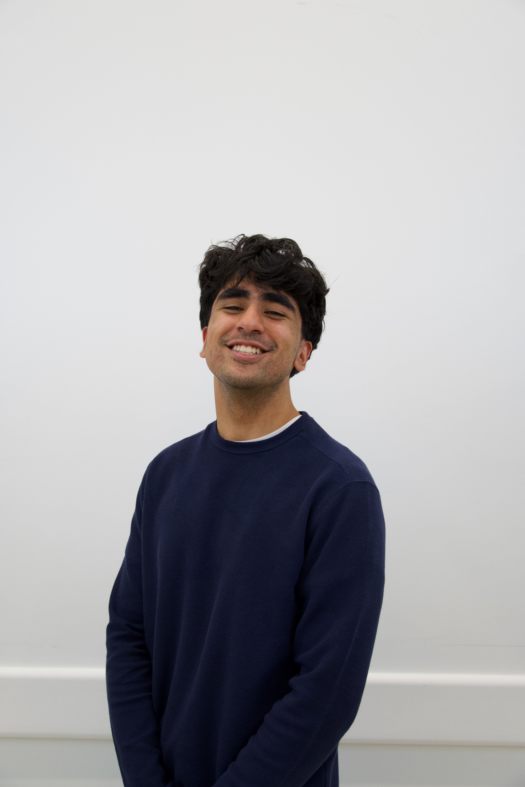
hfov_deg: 34.2
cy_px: 394
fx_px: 853
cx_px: 262
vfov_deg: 49.6
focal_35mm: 39
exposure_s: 1/160
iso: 1250
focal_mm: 26
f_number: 4
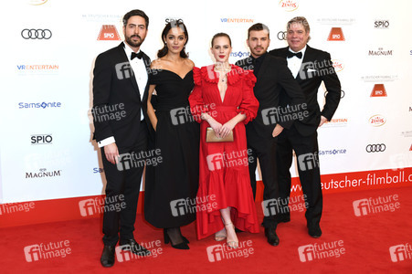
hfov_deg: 53.2
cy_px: 137
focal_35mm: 36
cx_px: 206
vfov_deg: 36.8
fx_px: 412
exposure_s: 1/160
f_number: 6.3
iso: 320
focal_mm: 36
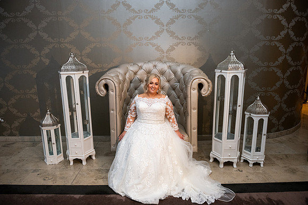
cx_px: 154
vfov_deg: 53.2
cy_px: 102
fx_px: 205
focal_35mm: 24
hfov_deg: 73.7
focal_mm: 24
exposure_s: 1/160
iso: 1000
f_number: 3.5
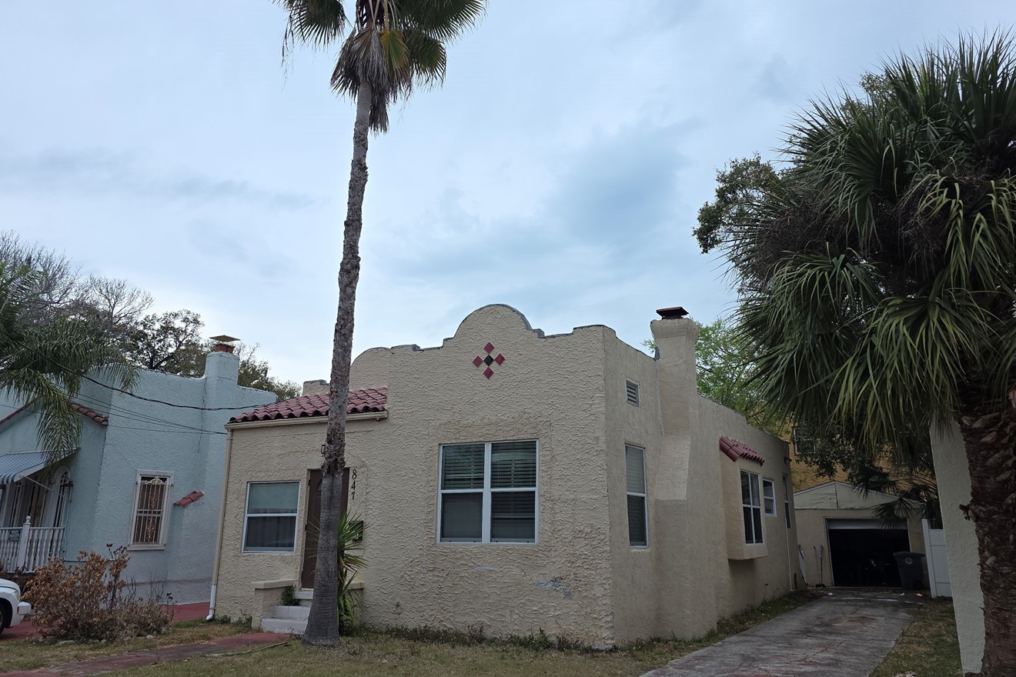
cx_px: 523
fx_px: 818
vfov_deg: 44.9
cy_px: 302
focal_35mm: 29
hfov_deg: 63.6
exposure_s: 1/218
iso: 12
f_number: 1.7
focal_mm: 6.3
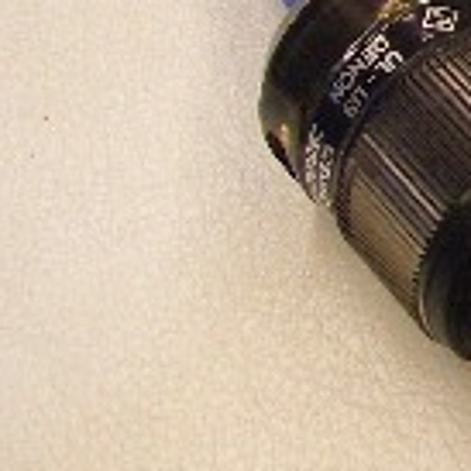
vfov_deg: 11.8
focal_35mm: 144
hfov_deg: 11.1
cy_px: -110
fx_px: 2217
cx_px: 921
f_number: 2.6
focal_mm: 5.8
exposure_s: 1/40
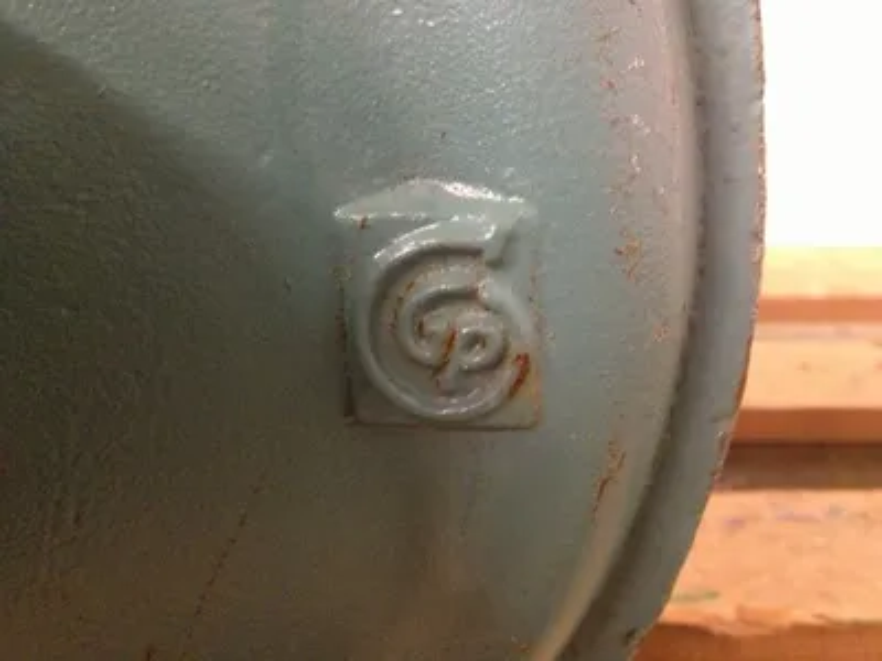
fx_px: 892
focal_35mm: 35
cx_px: 441
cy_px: 330
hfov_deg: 52.6
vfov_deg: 40.7
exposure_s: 1/15
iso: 500
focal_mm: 4.28
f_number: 2.4
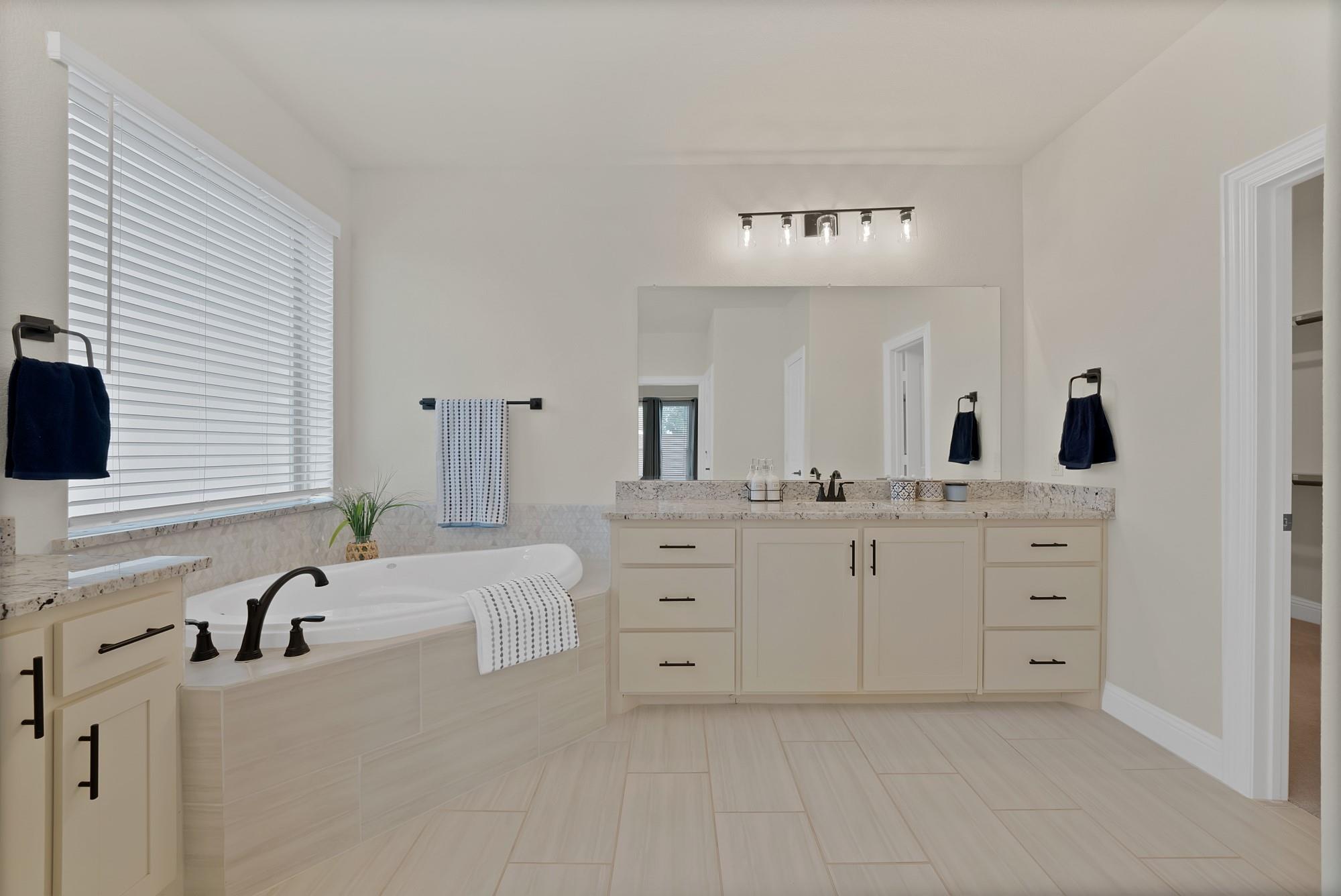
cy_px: 448
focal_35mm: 13
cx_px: 670
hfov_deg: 108.3
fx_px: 485
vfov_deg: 85.5
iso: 640
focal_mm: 13
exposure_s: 1/8
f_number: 9
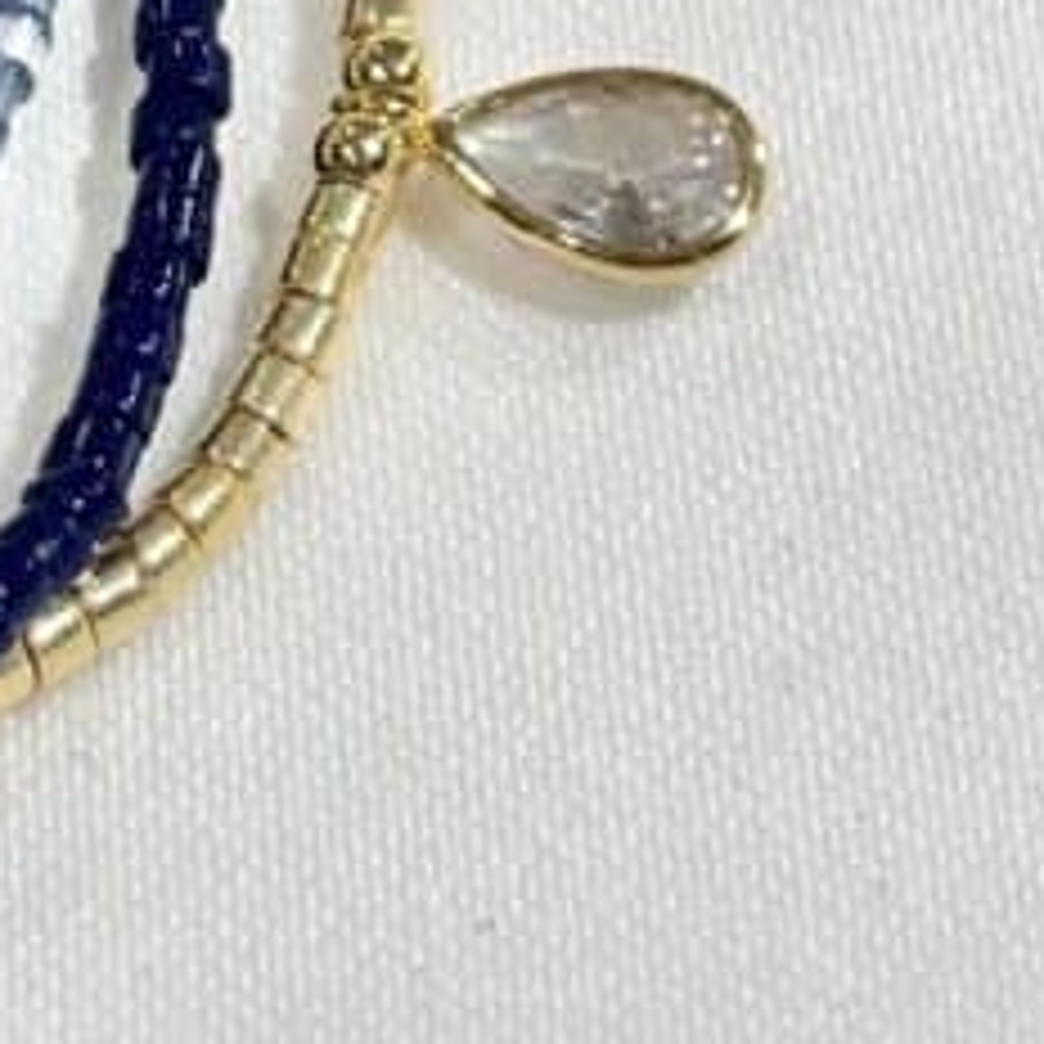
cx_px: 171
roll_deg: +10.9
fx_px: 6927
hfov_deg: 8.6
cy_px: -72
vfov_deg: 8.6
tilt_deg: -44.4
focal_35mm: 203
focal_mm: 5.96
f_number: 1.6
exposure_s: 1/244
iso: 32
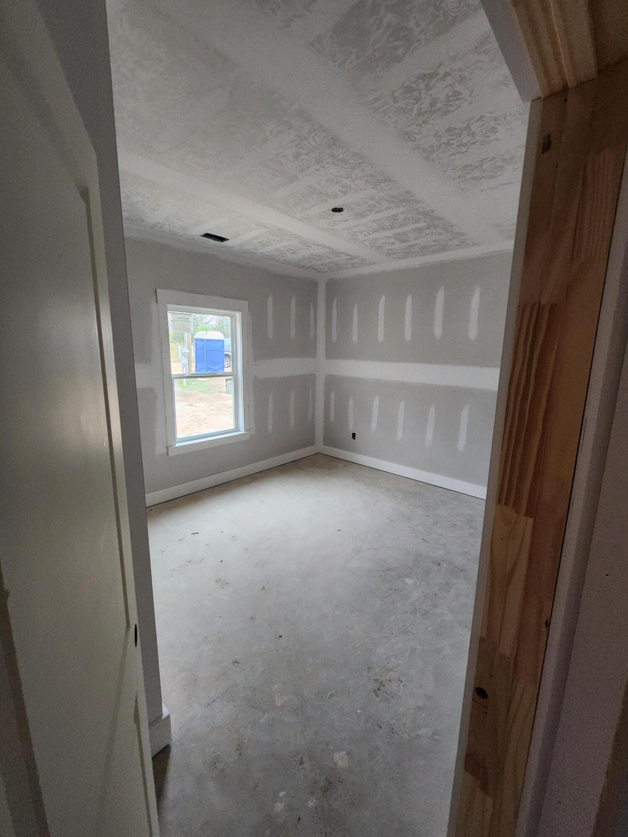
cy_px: 418
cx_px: 314
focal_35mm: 13
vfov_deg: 106.2
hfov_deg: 89.9
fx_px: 314
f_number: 2.2
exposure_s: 1/30
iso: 500
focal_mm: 2.2
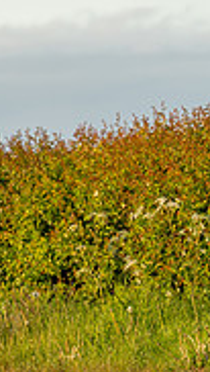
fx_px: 4631
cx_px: -349
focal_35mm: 470
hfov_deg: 2.6
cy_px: 261
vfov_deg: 4.6
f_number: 4
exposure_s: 1/1000
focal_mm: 141
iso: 400
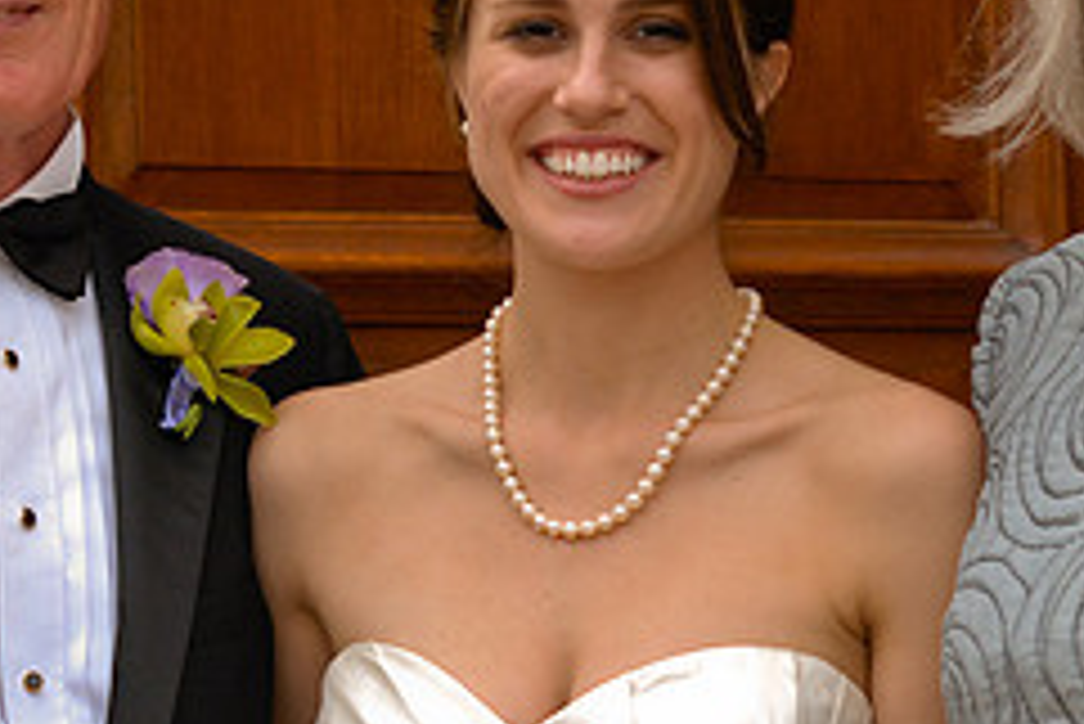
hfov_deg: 8.1
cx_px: 684
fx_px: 7622
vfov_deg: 5.4
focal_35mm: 253
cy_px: 418
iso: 400
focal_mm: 70
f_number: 4.5
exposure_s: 1/500
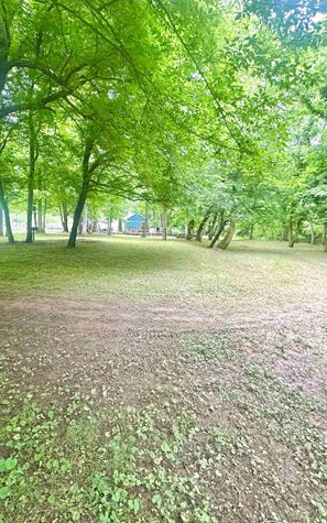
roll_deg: -2.3
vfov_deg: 85.1
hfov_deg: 59.6
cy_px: 261
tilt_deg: -5.7
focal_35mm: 20
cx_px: 153
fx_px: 285
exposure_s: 1/99
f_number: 2.2
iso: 320
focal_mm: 2.22
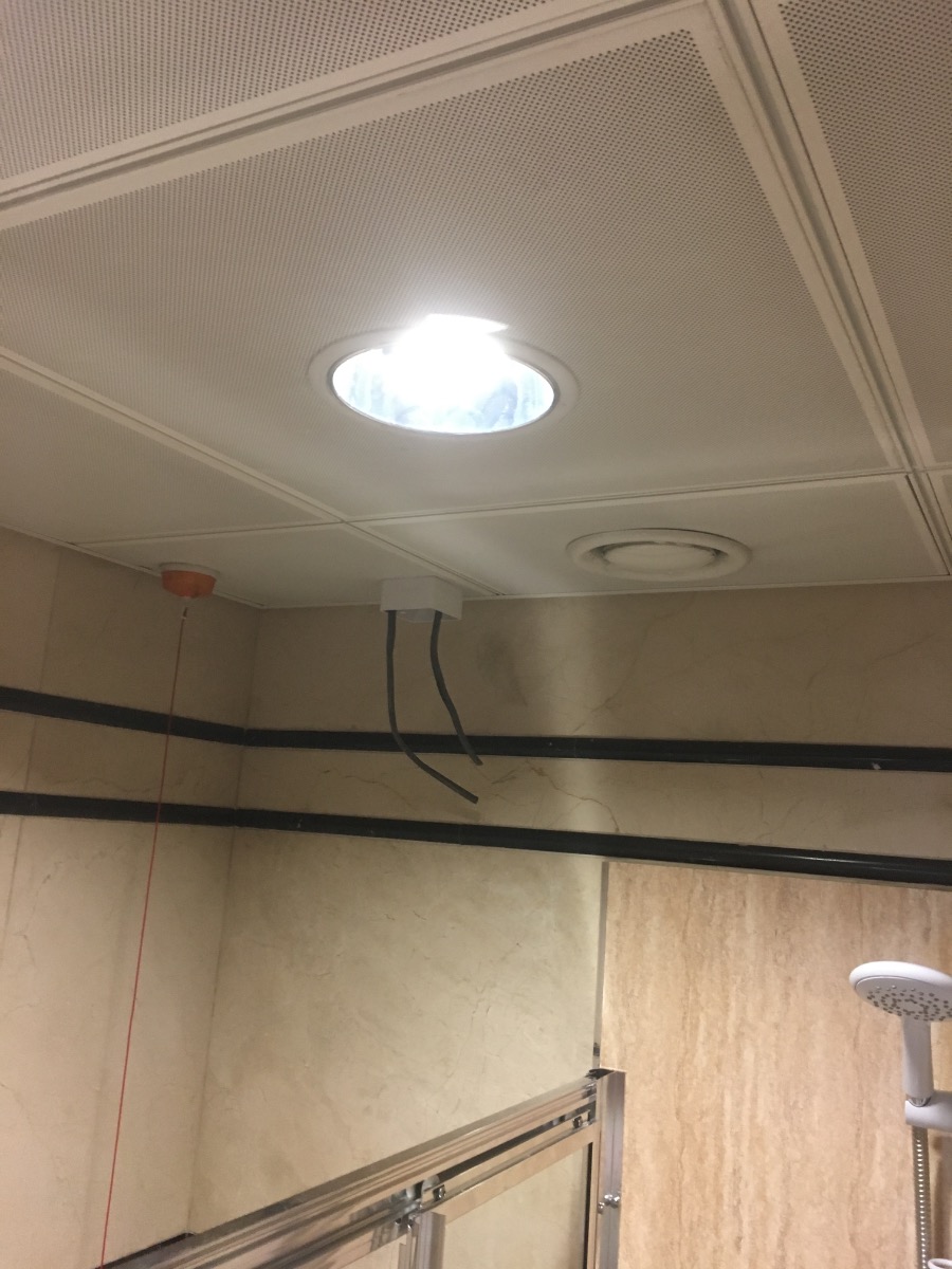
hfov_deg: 48.2
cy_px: 634
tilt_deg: +8.9
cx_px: 476
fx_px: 1063
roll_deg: -4.4
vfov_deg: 61.7
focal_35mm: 29
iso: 160
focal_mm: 4.15
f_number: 2.2
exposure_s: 1/33
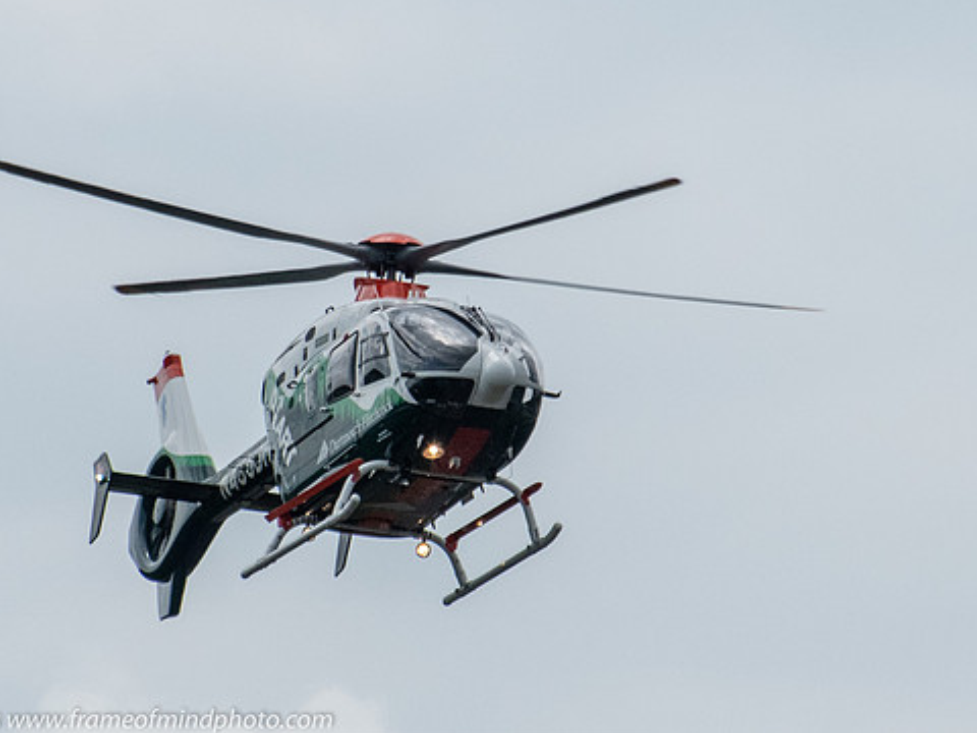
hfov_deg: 2.1
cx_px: 462
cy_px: 245
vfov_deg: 1.6
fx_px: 27067
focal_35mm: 959
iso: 800
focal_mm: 300
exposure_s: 1/2500
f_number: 10
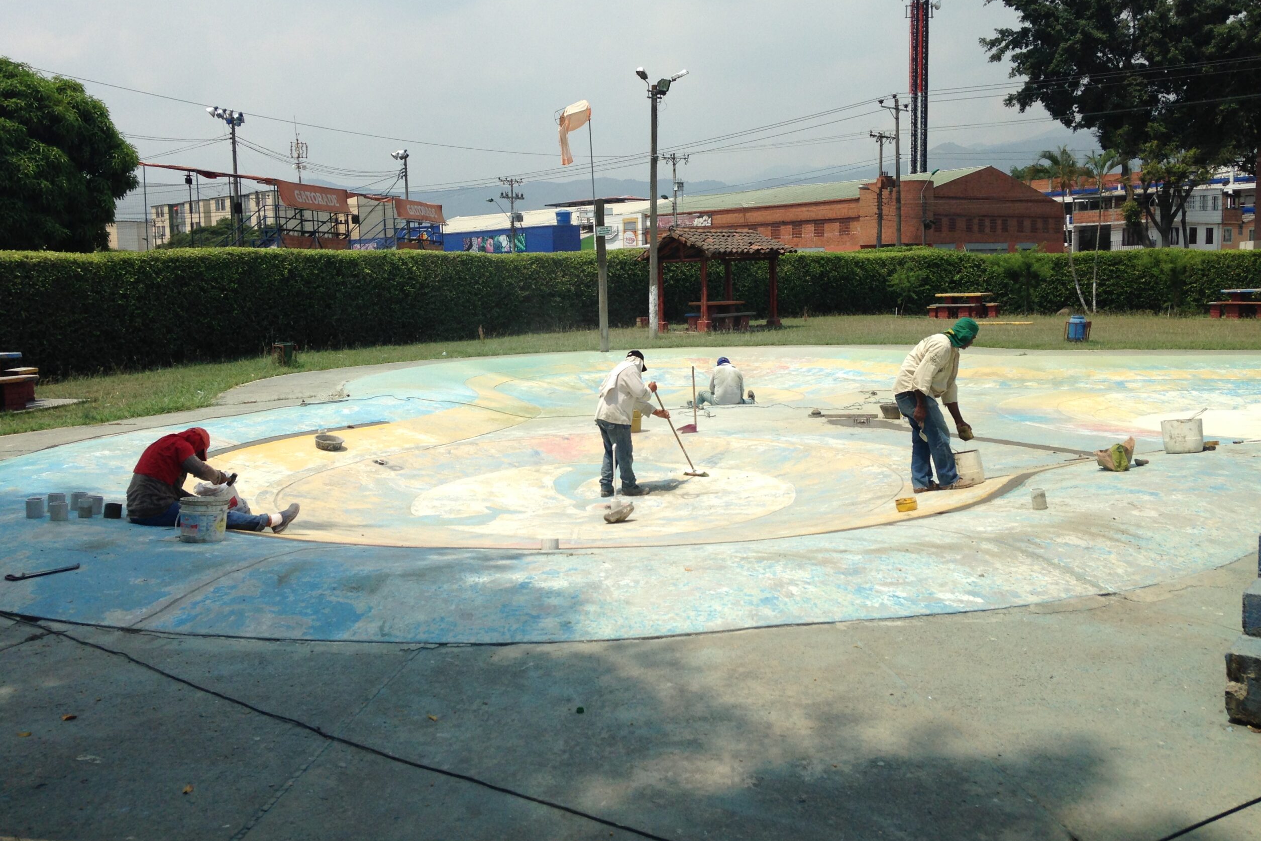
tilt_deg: -7.3
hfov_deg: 54.4
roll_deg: +2.2
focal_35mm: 35
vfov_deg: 37.8
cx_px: 619
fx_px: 1226
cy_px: 388
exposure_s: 1/2710
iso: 50
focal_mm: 4.12
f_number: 2.4
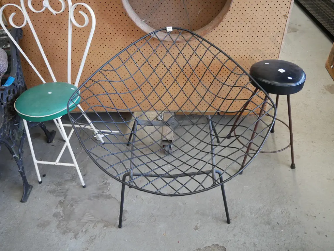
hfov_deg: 60.0
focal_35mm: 30
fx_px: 289
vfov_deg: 46.8
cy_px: 126
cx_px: 167
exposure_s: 1/60
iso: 1600
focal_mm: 15
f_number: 4
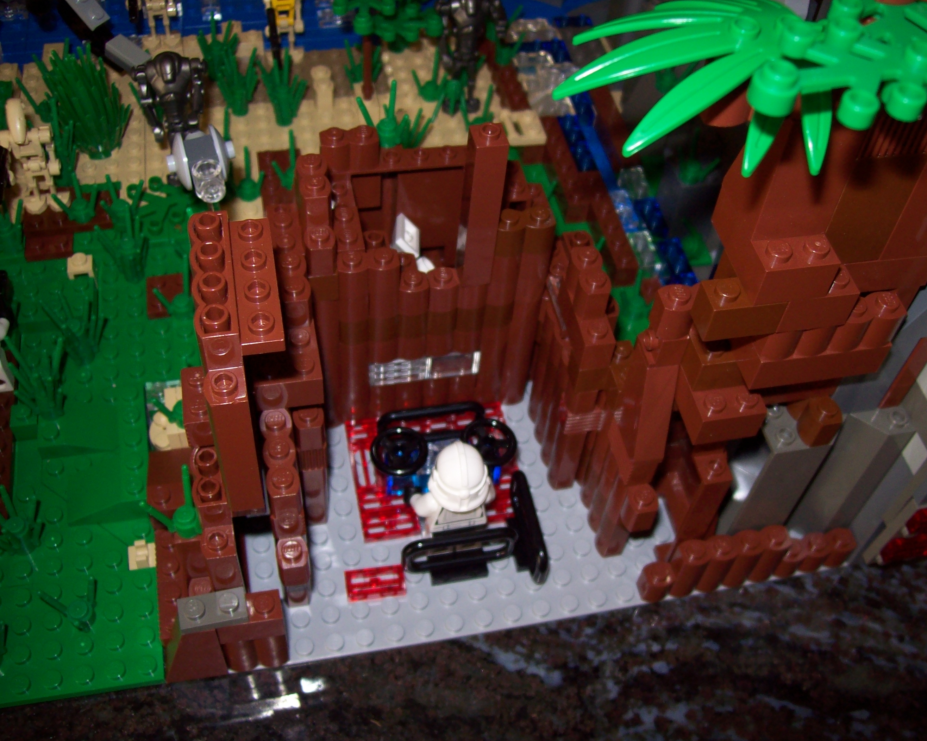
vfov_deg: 39.2
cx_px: 482
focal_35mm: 38
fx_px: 1042
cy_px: 373
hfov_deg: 47.9
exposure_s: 1/64
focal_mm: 6
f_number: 2.7
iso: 80
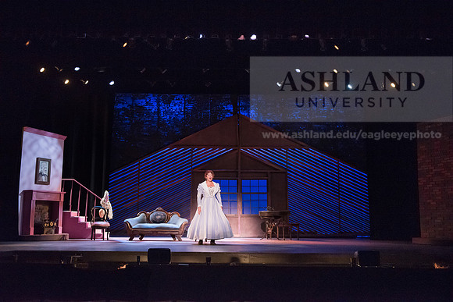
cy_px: 151
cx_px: 226
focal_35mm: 38
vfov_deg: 35.1
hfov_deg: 50.7
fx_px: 478
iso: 4000
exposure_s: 1/160
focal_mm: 38
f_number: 2.8
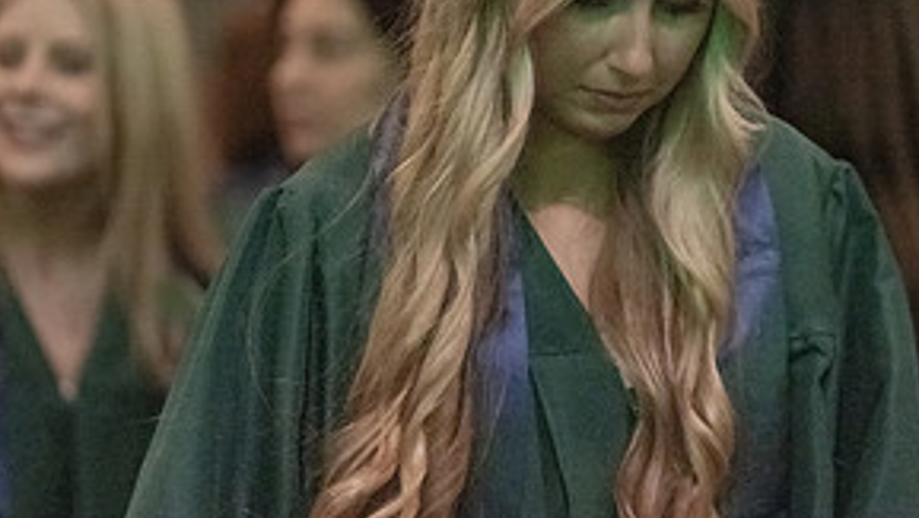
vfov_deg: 3.7
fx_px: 7949
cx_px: 509
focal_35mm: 326
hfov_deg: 6.6
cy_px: 138
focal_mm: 155
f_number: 2.8
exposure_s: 1/320
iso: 20000
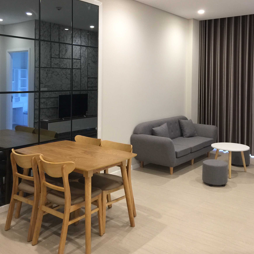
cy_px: 88
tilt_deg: +1.0
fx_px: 299
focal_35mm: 36
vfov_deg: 45.5
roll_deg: -0.4
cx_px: 132
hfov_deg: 46.0
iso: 80
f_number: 2.2
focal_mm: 4.15
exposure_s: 1/17
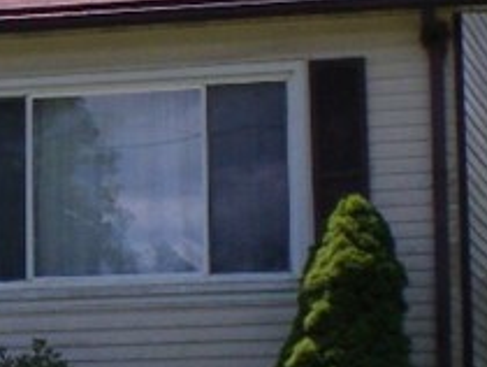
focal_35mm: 185
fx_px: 2606
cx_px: -37
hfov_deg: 10.6
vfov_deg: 8.0
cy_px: 165
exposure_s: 1/500
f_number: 4.6
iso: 64
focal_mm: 6.3
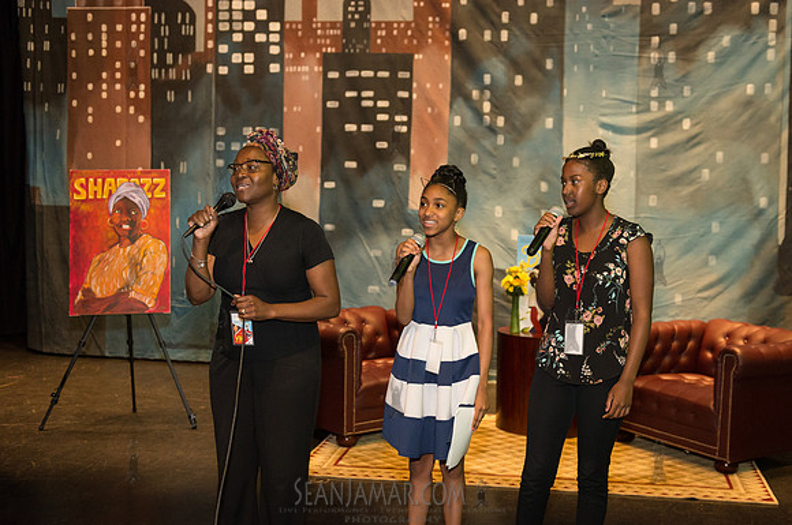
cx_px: 419
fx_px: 981
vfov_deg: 30.0
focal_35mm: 45
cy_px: 259
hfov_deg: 43.9
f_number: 3.2
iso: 3200
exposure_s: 1/250
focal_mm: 42
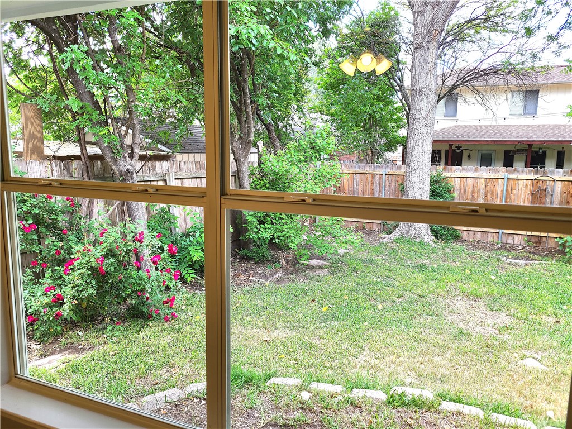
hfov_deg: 67.3
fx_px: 430
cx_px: 286
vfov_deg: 53.1
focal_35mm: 26
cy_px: 214
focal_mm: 5.4
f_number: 1.8
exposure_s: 1/129
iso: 40
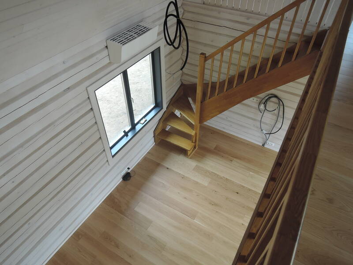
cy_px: 132
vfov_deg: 56.8
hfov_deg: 71.6
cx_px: 176
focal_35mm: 24
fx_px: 245
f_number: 2.8
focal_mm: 5.1
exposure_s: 1/30
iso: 110
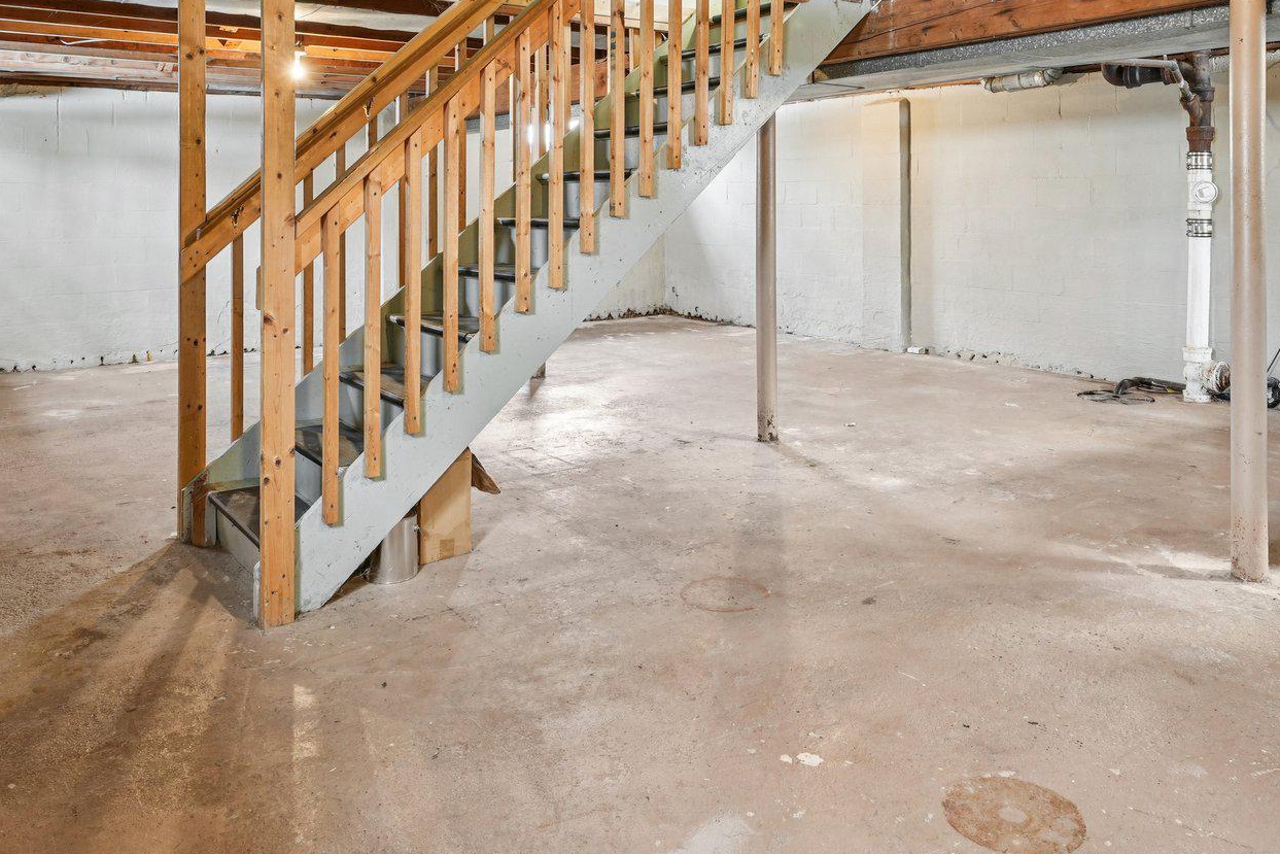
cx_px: 666
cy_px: 187
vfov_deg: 44.4
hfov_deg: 65.4
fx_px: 996
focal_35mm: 28
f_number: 8
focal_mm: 17
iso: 400
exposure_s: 1/2.5
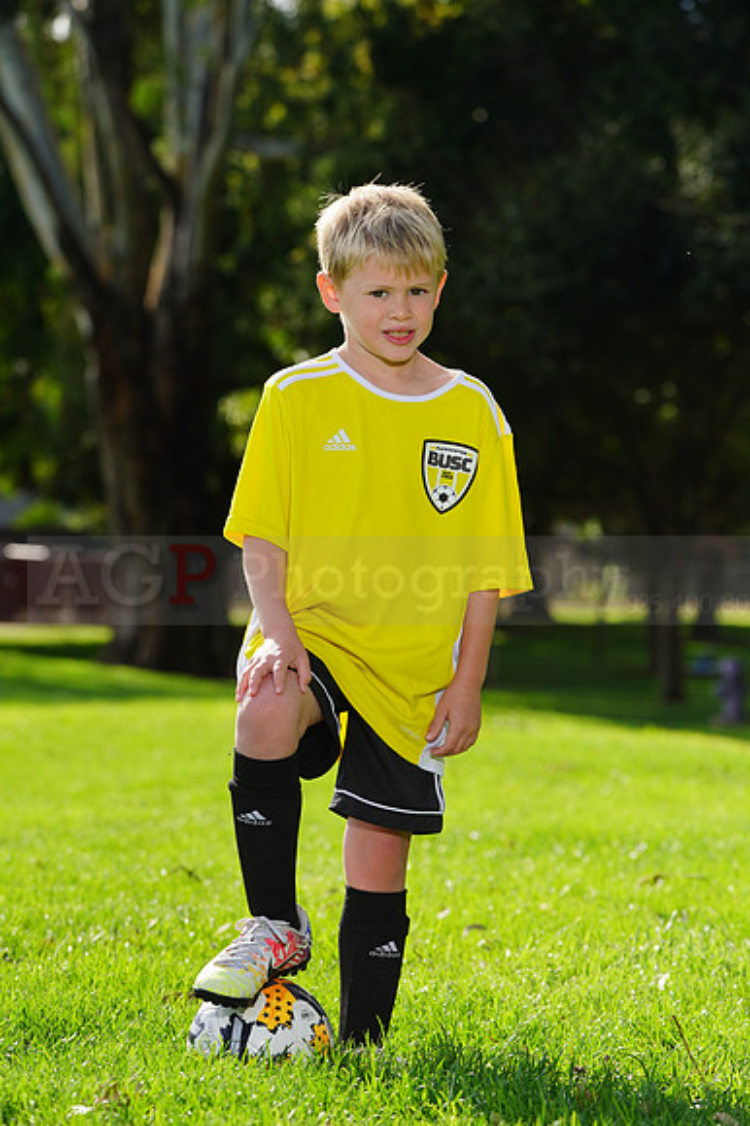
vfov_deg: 12.2
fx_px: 5256
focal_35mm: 168
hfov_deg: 8.2
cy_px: 563
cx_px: 375
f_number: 8
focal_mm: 168
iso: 100
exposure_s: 1/200
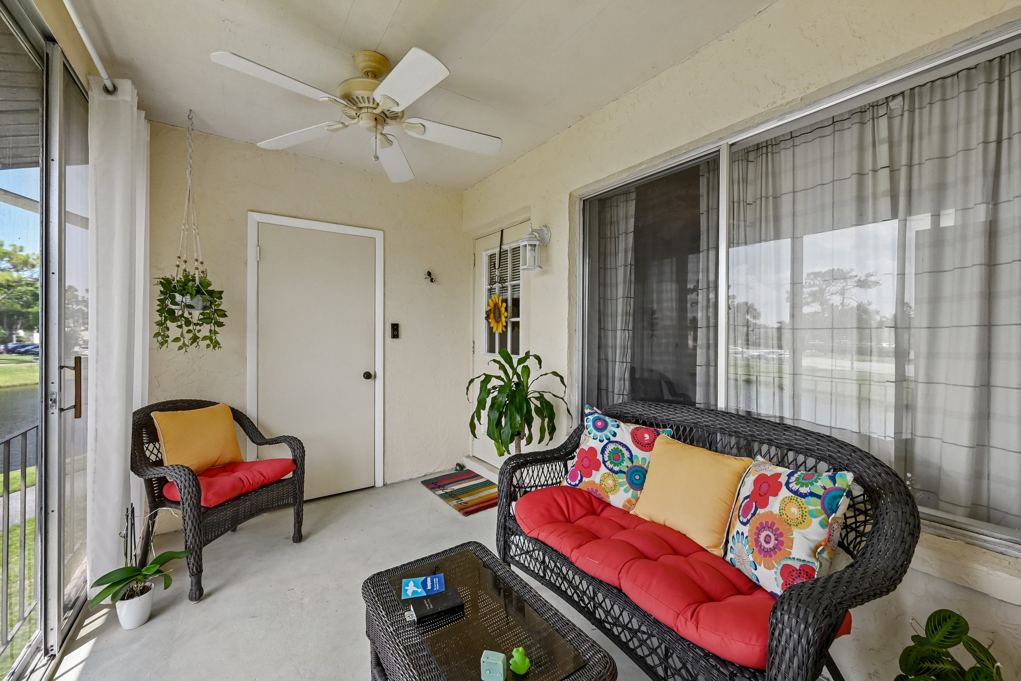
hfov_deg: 104.3
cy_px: 340
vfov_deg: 81.2
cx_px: 510
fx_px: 397
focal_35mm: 14
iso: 3200
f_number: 8
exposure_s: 1/1000
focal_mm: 14
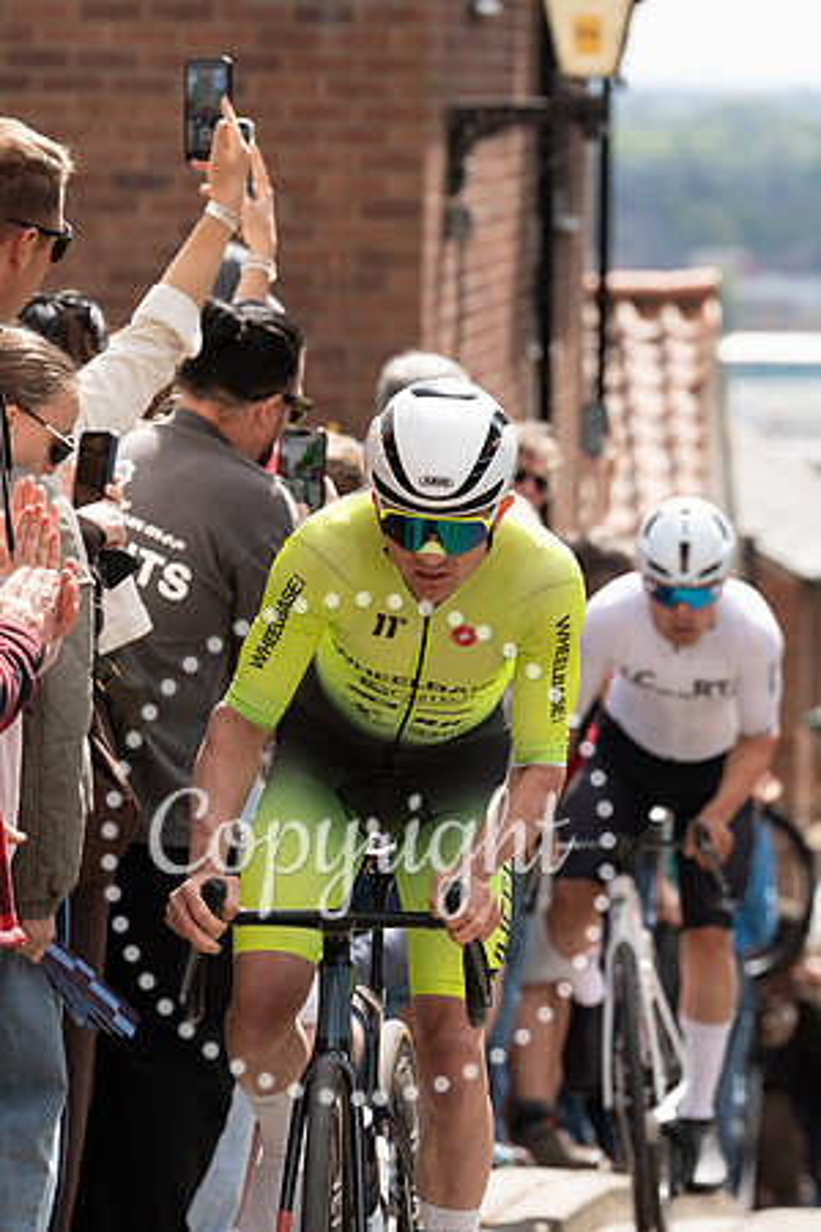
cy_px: 559
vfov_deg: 7.9
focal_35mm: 261
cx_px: 510
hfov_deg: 5.3
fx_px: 8919
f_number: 5
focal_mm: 159
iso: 320
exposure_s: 1/1000
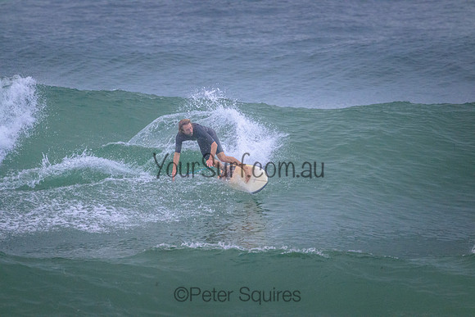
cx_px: 238
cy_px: 158
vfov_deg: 1.7
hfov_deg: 2.6
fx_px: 10558
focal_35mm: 800
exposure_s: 1/2000
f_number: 11
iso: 7200
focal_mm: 800
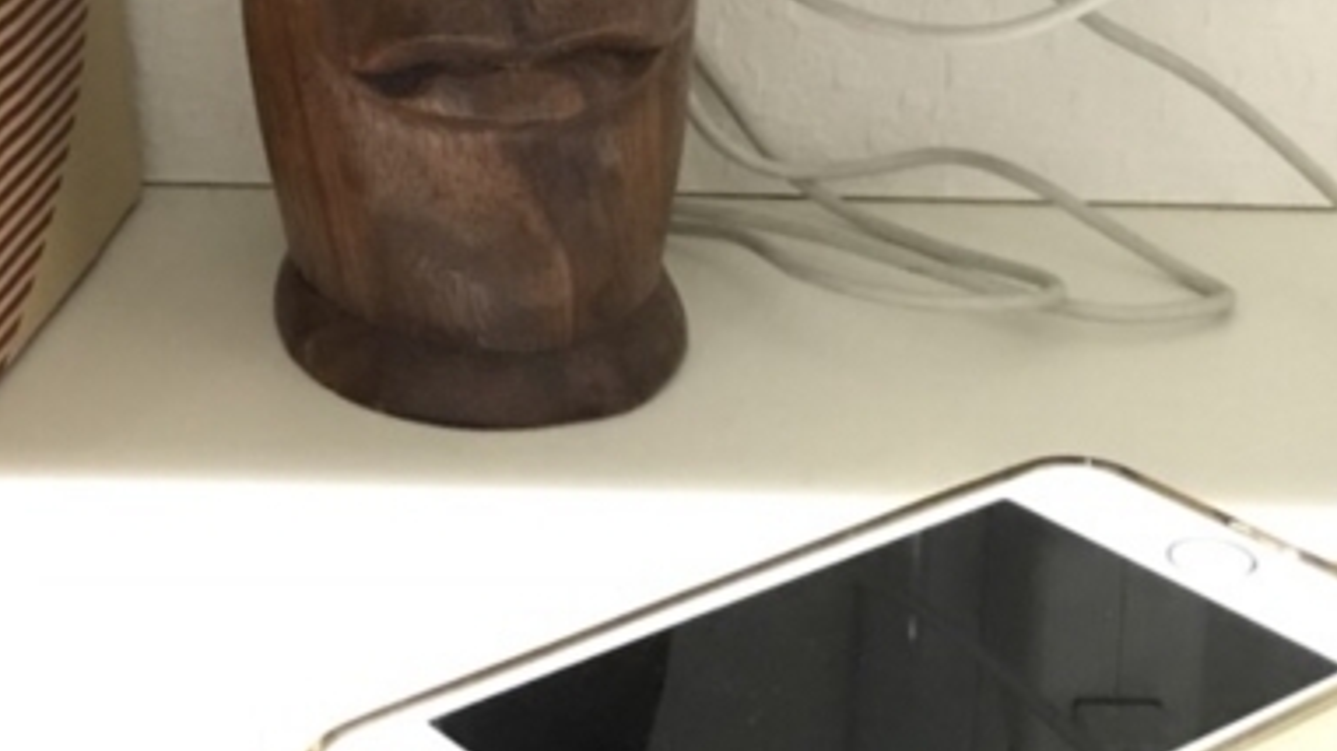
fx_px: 2906
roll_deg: -1.0
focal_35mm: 82
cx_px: 474
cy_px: 88
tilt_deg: -17.5
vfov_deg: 14.6
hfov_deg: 25.8
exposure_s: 1/7
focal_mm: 3.99
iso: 100
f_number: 1.8
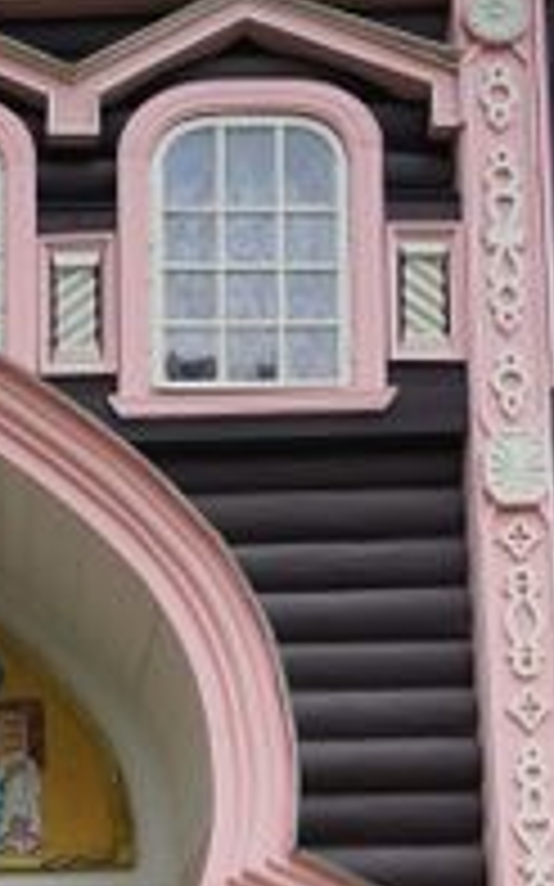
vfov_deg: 26.7
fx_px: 1692
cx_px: -88
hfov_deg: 17.8
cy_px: 1003
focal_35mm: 70
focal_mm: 29
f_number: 4
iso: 320
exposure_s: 1/160
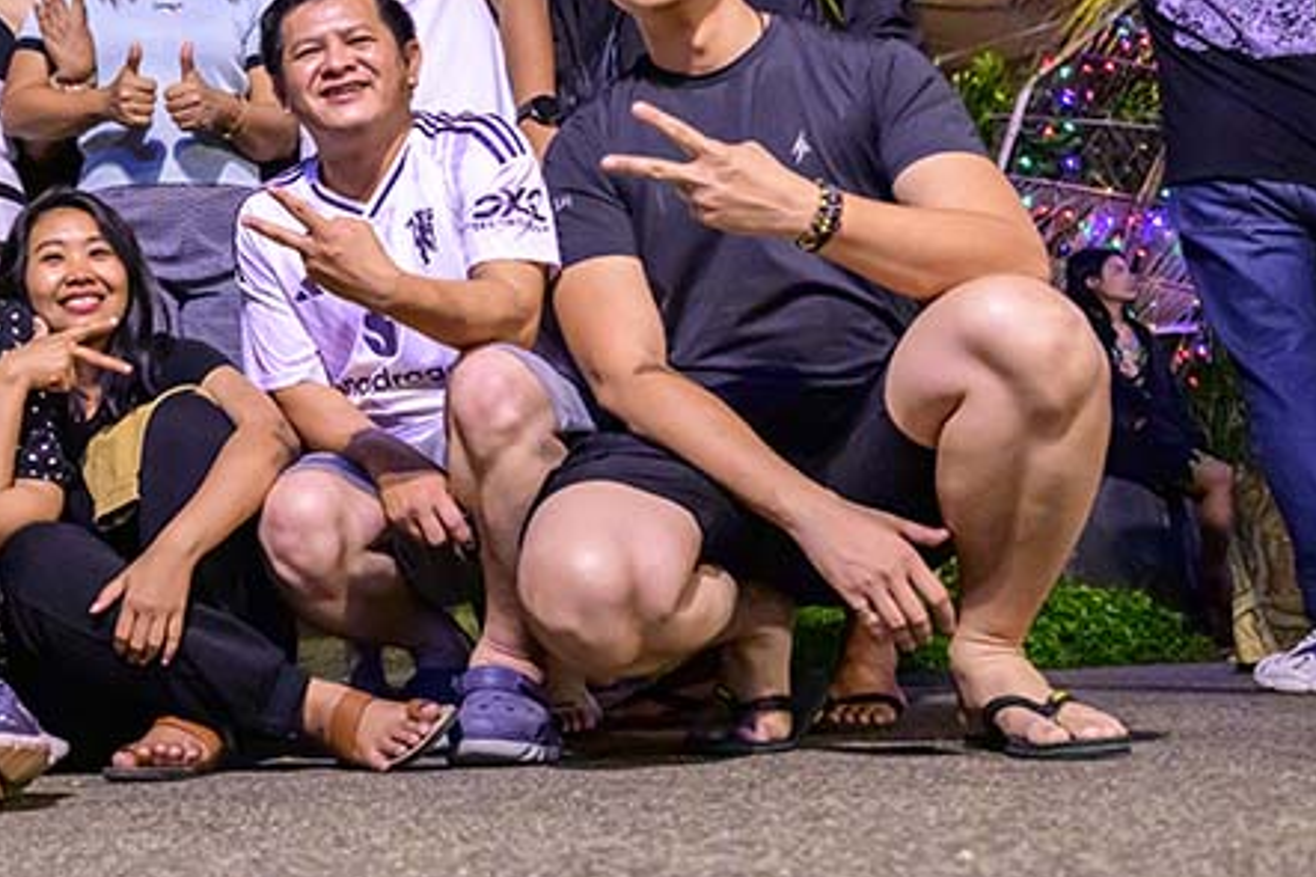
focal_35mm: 52
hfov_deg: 35.1
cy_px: 113
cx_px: 39
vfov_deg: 25.3
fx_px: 1900
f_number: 3.5
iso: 9000
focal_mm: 24
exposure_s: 1/200
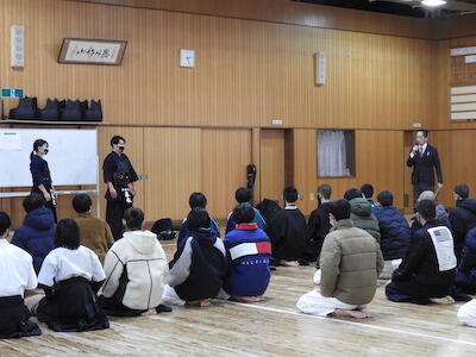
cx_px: 238
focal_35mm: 70
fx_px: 963
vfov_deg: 21.0
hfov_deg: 27.8
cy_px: 178
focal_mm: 12.5
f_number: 4.5
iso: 400
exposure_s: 1/20
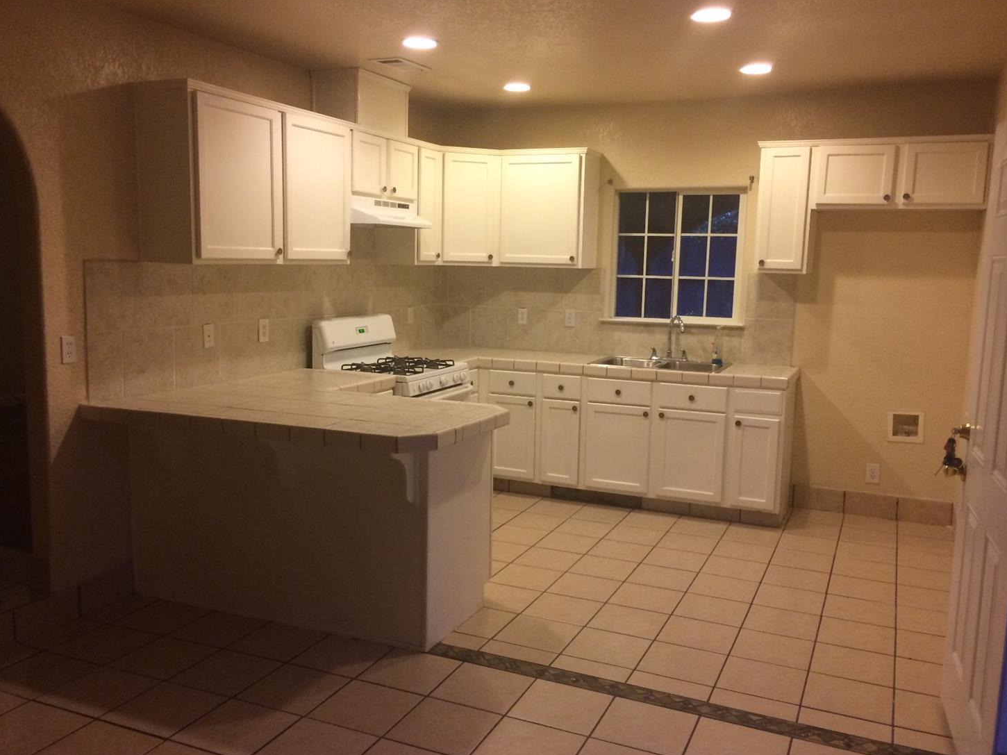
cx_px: 508
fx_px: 873
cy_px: 381
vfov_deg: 46.8
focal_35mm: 30
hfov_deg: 60.0
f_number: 2.2
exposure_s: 1/30
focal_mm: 4.15
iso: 160
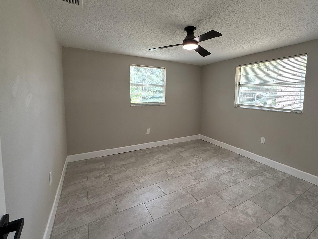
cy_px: 108
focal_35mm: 17
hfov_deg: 90.7
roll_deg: -0.9
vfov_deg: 74.5
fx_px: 156
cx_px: 176
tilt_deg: -4.7
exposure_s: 1/99
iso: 160
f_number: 2.2
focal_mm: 2.22
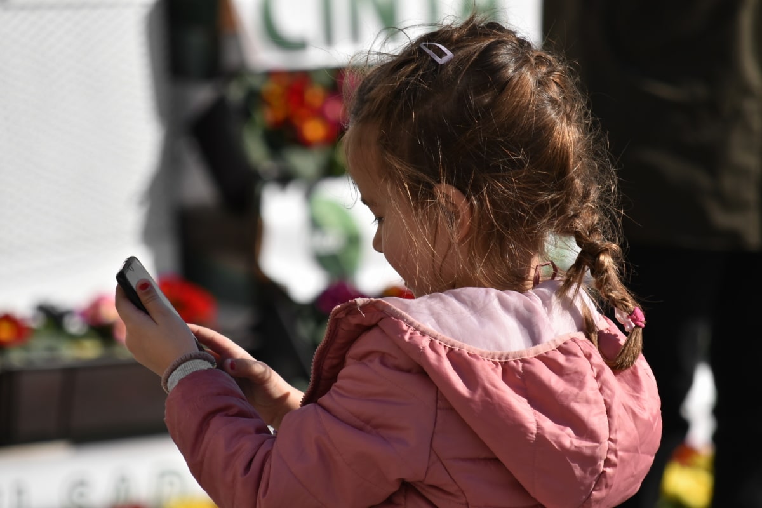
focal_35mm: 450
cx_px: 381
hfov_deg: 4.6
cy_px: 254
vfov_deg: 3.1
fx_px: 9524
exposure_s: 1/500
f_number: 8
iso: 125
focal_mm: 300
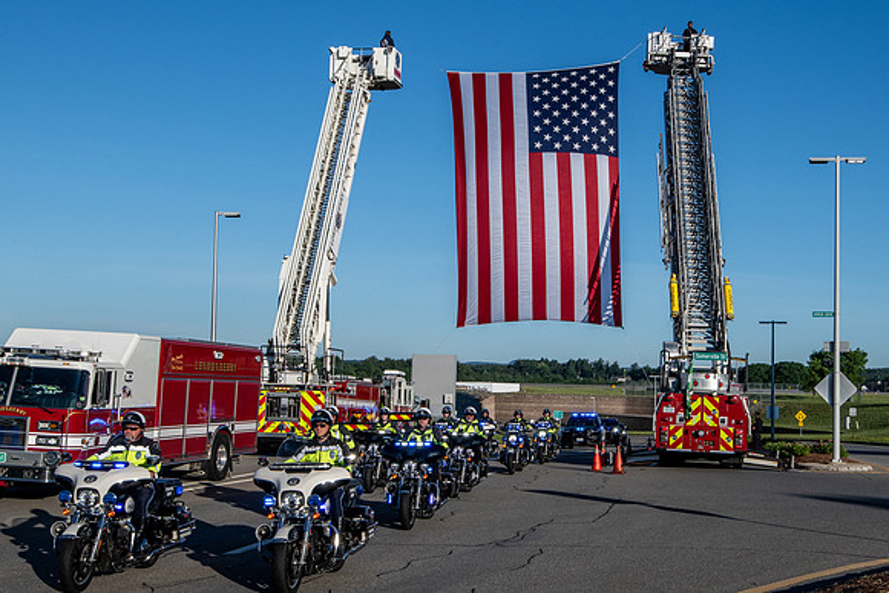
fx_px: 1224
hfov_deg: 39.7
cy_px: 317
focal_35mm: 50
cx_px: 549
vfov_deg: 27.2
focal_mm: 30
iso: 320
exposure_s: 1/500
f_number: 11
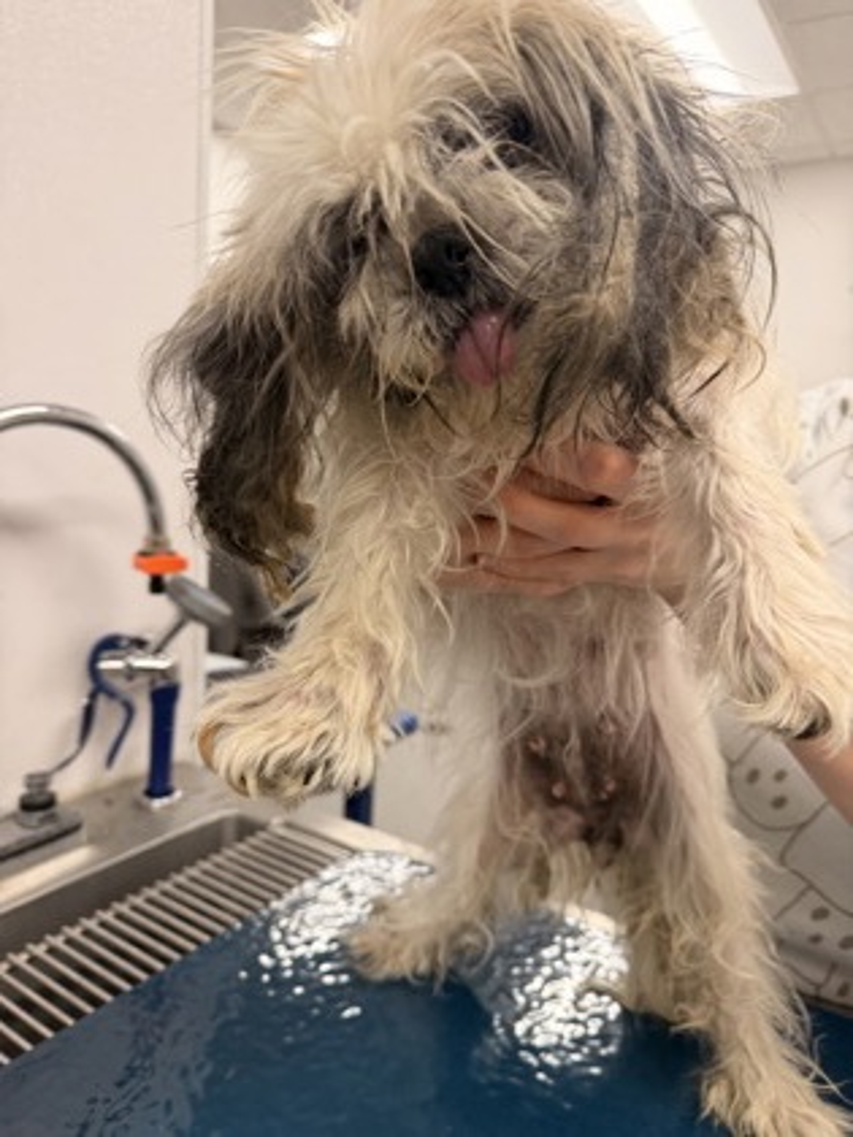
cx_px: 426
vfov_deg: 71.6
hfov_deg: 56.8
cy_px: 568
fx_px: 789
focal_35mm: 24
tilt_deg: -7.9
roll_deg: -1.9
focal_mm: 6.76
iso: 200
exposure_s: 1/120
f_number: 1.78
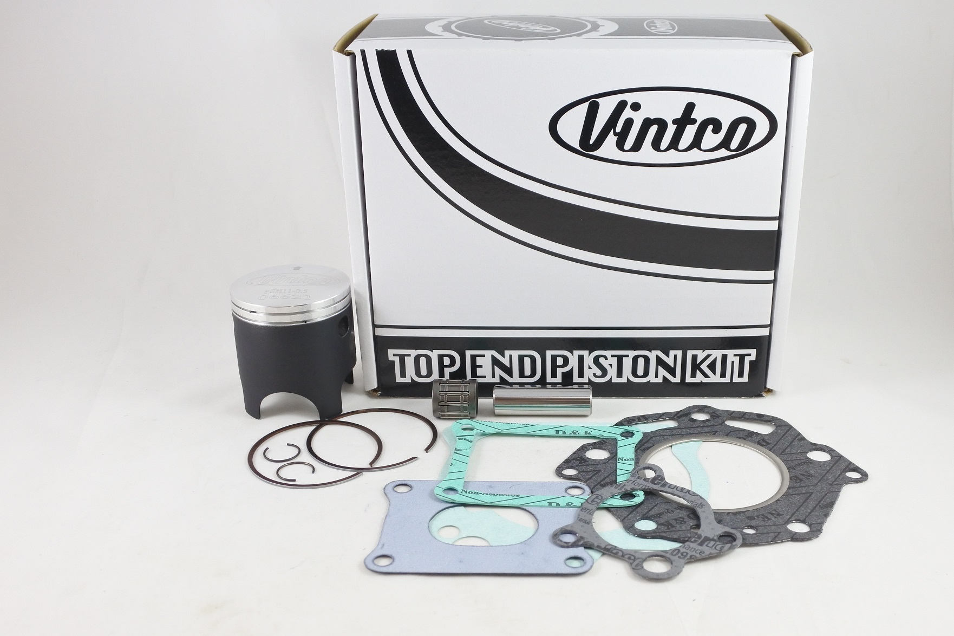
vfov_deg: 38.9
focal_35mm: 34
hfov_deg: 55.8
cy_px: 318
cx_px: 477
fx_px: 901
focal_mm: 12.8
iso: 500
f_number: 4
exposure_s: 1/125
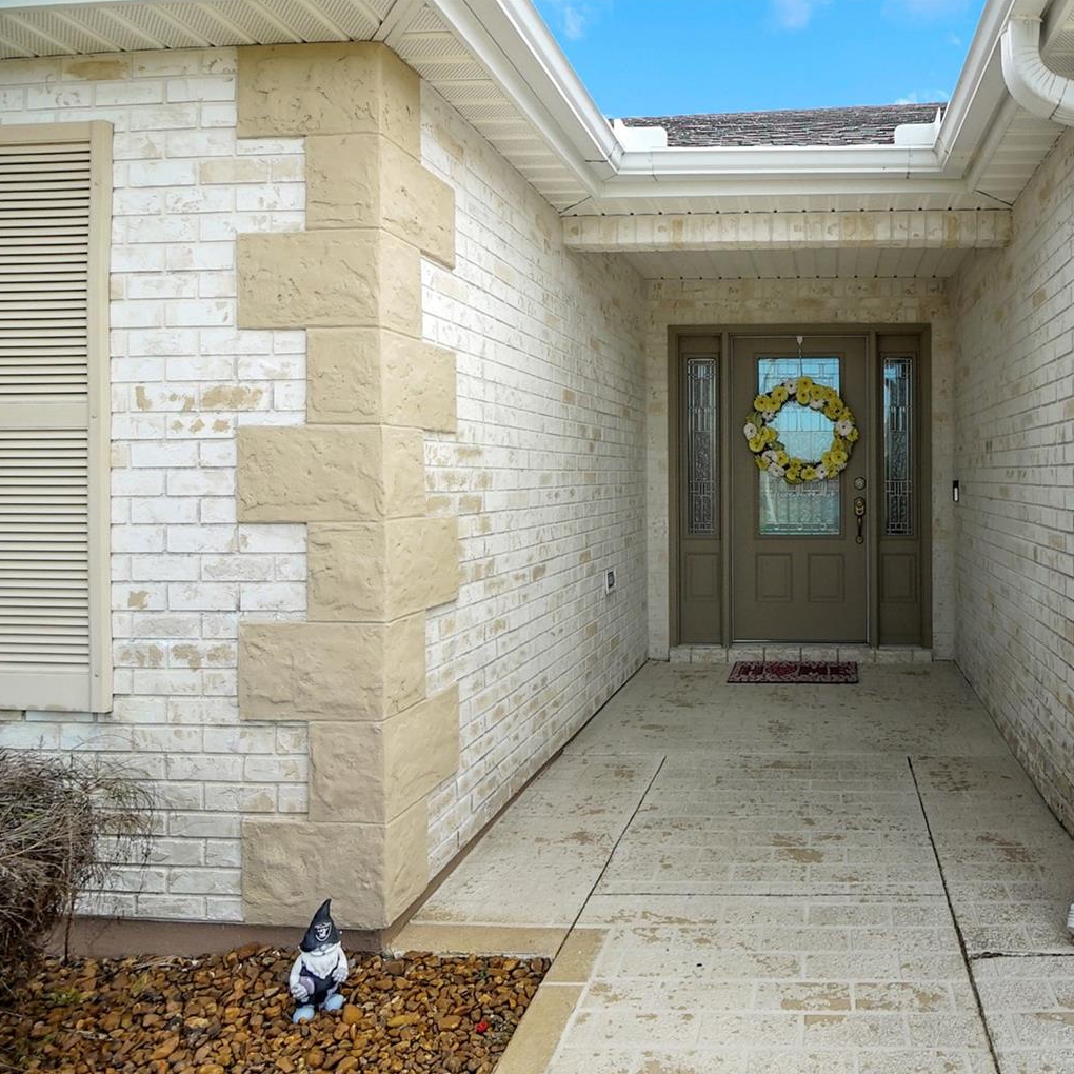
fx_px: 702
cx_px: 830
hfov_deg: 69.0
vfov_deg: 74.8
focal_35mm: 20
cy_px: 558
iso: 400
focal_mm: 10
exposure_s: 1/500
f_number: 8
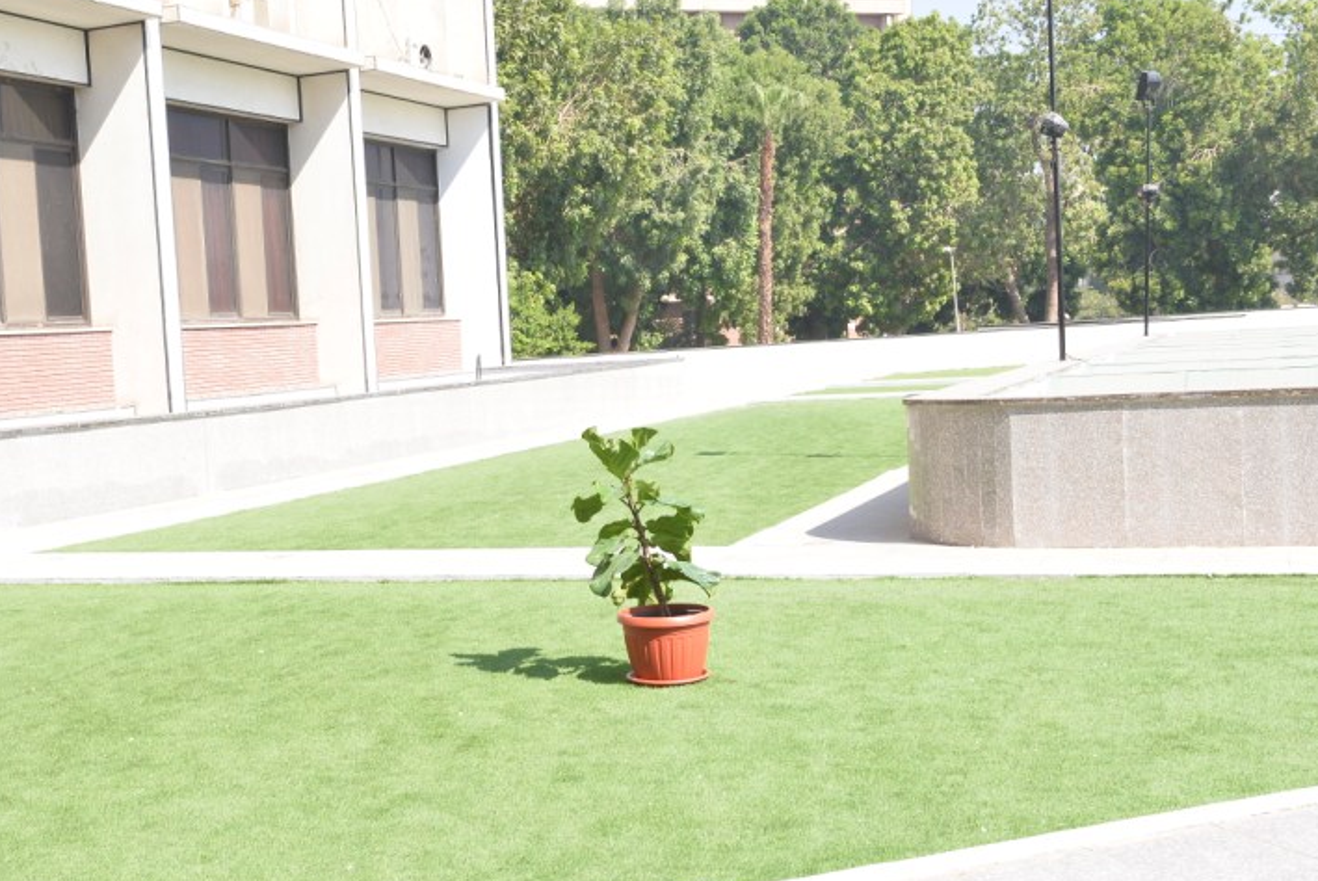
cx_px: 498
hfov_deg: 37.9
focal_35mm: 52
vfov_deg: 26.0
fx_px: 1905
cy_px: 498
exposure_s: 1/400
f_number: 13
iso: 800
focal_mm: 36
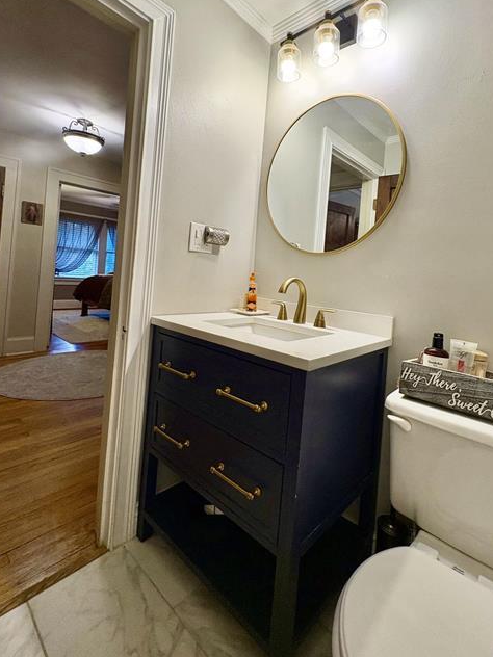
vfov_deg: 90.3
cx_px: 274
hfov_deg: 74.5
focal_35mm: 17
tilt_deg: -0.1
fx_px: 323
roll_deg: -5.4
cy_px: 275
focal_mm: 2.22
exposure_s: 1/60
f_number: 2.2
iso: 200
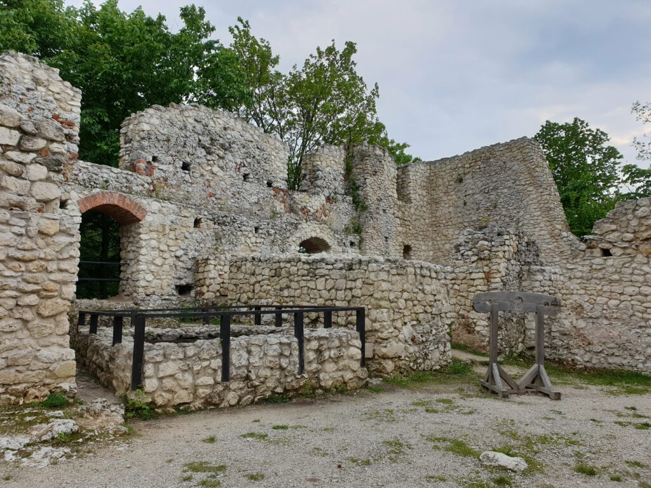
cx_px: 326
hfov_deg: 67.3
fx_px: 489
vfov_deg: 53.1
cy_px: 244
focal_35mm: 26
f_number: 2.4
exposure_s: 1/709
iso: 50
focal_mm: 4.3
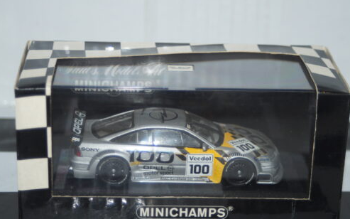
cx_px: 174
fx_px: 887
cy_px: 111
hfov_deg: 22.3
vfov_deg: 14.1
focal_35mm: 93
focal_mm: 60
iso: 200
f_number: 5.6
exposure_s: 1/60
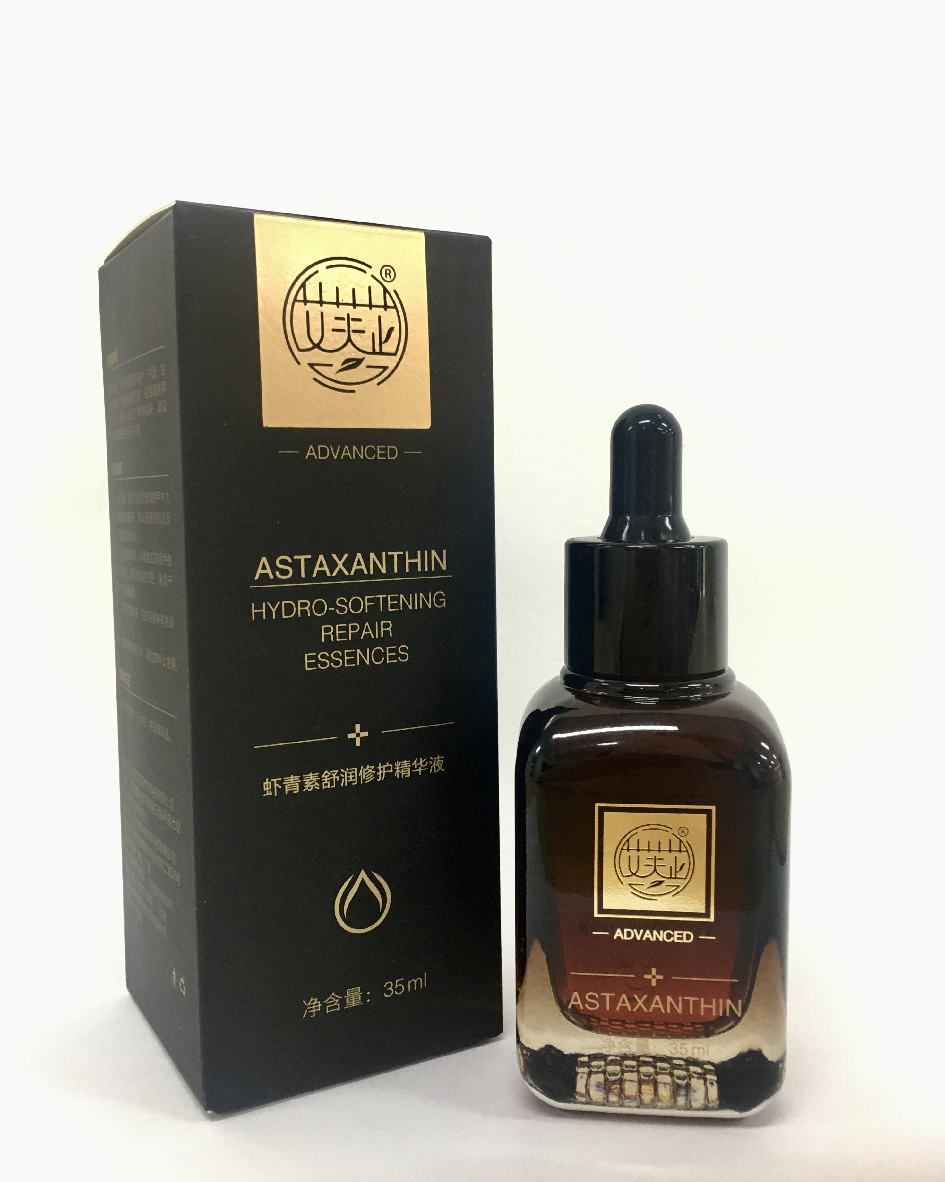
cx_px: 477
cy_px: 592
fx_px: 1084
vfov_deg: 57.2
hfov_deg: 47.1
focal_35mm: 31
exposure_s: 1/17
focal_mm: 4.15
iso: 64
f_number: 2.2
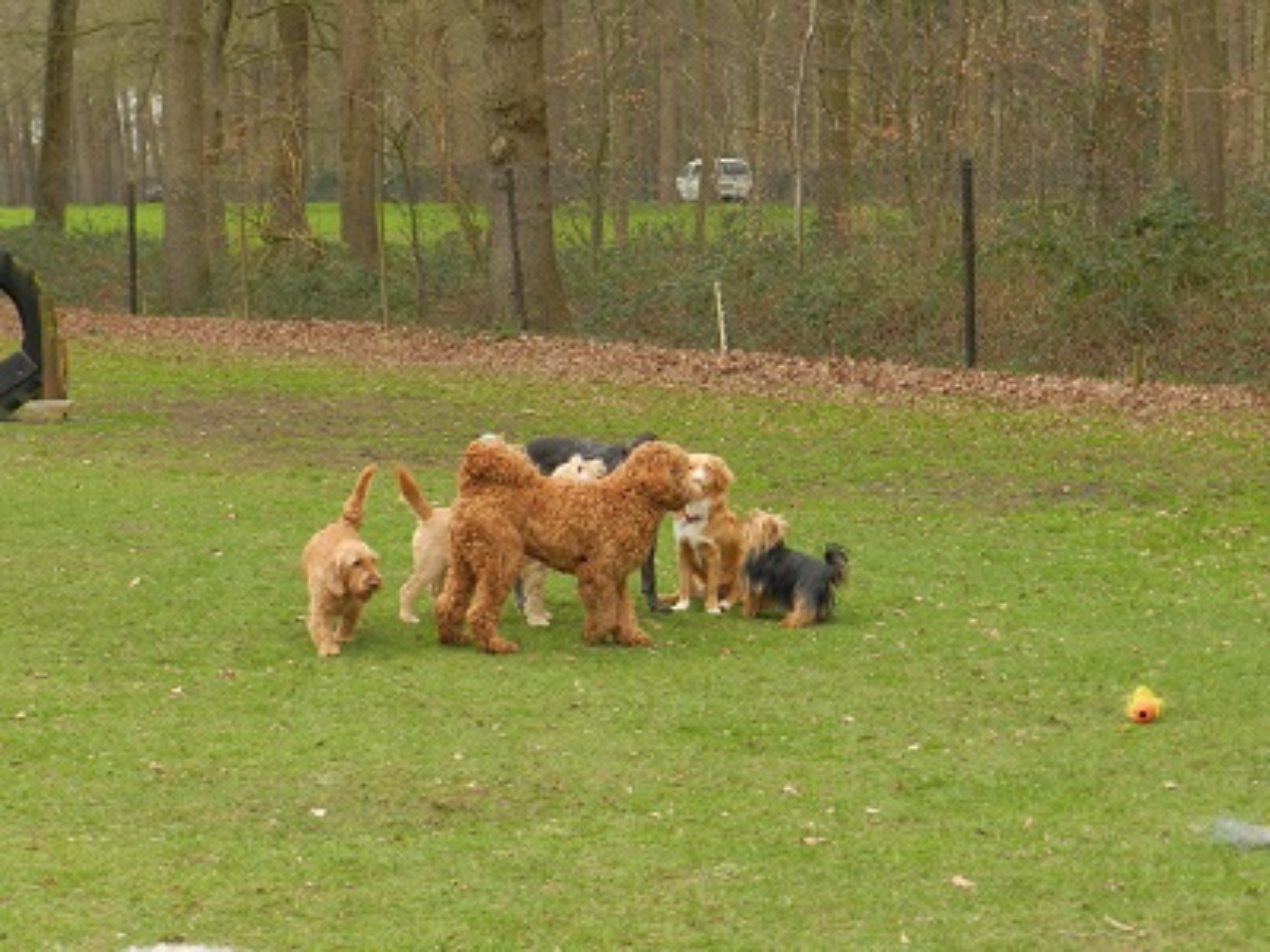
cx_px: 635
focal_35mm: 84
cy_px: 476
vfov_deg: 17.6
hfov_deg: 23.3
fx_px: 3082
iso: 160
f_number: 4.4
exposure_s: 1/100
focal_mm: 14.9
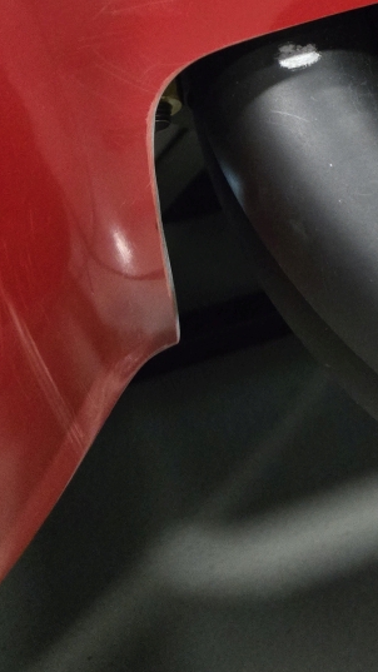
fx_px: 998
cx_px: 489
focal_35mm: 56
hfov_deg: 19.8
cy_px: -53
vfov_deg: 33.0
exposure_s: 1/60
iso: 2000
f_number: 1.8
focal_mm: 5.4
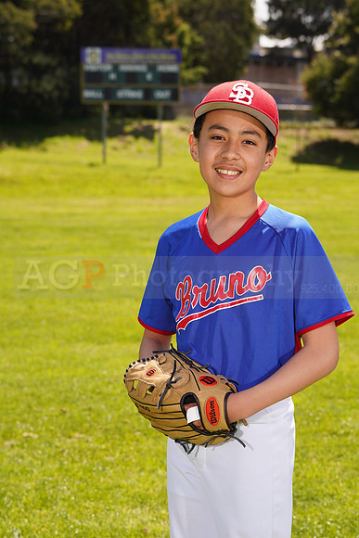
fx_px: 1495
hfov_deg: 13.7
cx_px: 180
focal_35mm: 100
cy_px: 269
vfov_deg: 20.4
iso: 100
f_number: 9
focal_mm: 100
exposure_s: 1/160
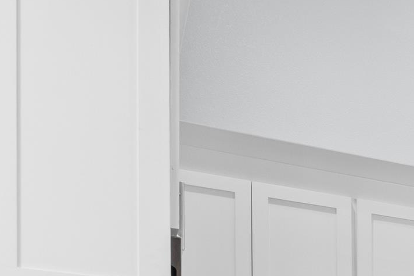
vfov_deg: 14.6
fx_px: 937
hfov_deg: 17.0
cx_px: 867
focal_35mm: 81
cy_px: 508
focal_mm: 12.9
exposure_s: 1
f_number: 8
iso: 250
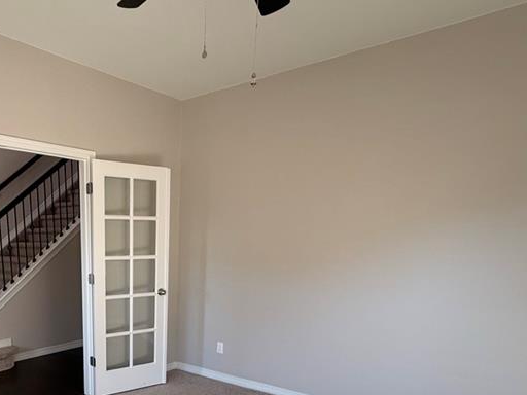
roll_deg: +0.1
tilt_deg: -11.6
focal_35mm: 28
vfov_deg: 46.5
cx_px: 133
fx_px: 426
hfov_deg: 60.1
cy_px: 329
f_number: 2.2
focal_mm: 2.22
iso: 64
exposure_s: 1/99
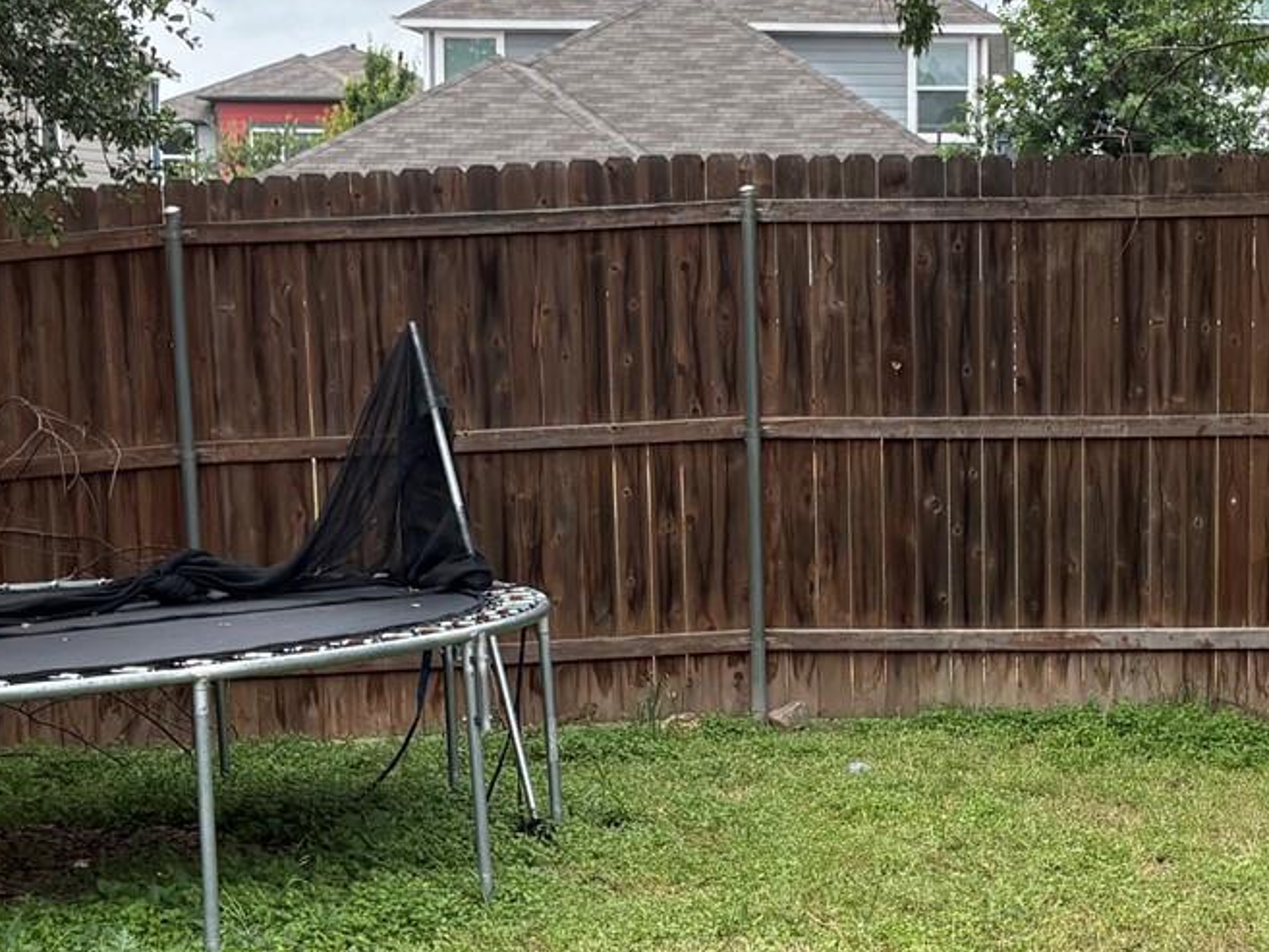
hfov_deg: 23.8
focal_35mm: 81
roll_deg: +1.2
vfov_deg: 18.2
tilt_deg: -5.8
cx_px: 964
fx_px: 2970
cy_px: 502
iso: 64
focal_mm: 5.96
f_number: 1.6
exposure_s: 1/1451
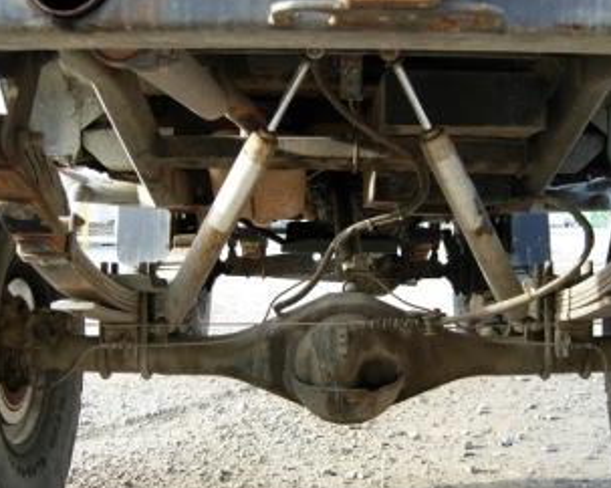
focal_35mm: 52
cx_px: 331
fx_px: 940
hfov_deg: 36.0
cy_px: 300
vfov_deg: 29.0
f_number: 2.7
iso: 50
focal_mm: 7.5
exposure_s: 1/55.3
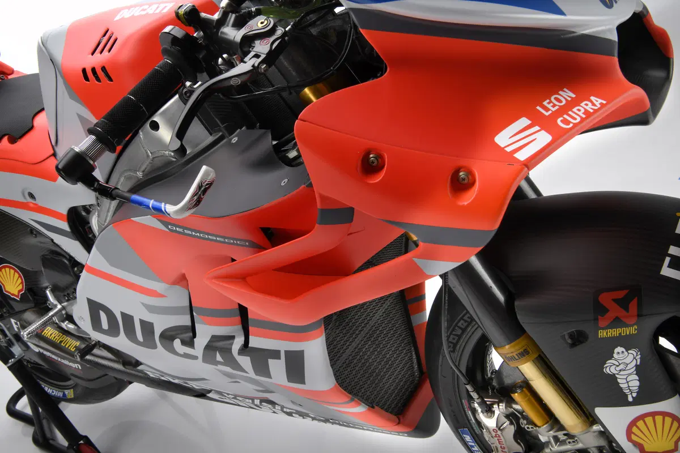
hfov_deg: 54.4
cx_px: 340
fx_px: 661
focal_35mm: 35
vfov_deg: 37.9
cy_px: 226
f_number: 22
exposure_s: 1/200
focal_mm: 35
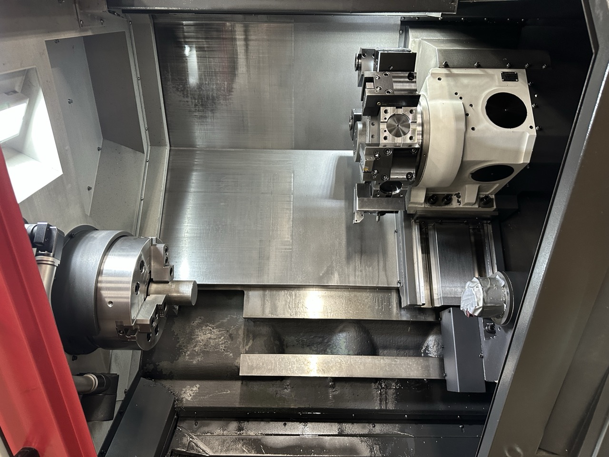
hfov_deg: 71.6
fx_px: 422
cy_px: 228
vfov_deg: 56.8
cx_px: 304
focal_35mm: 24
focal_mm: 6.86
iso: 320
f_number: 1.78
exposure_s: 1/60
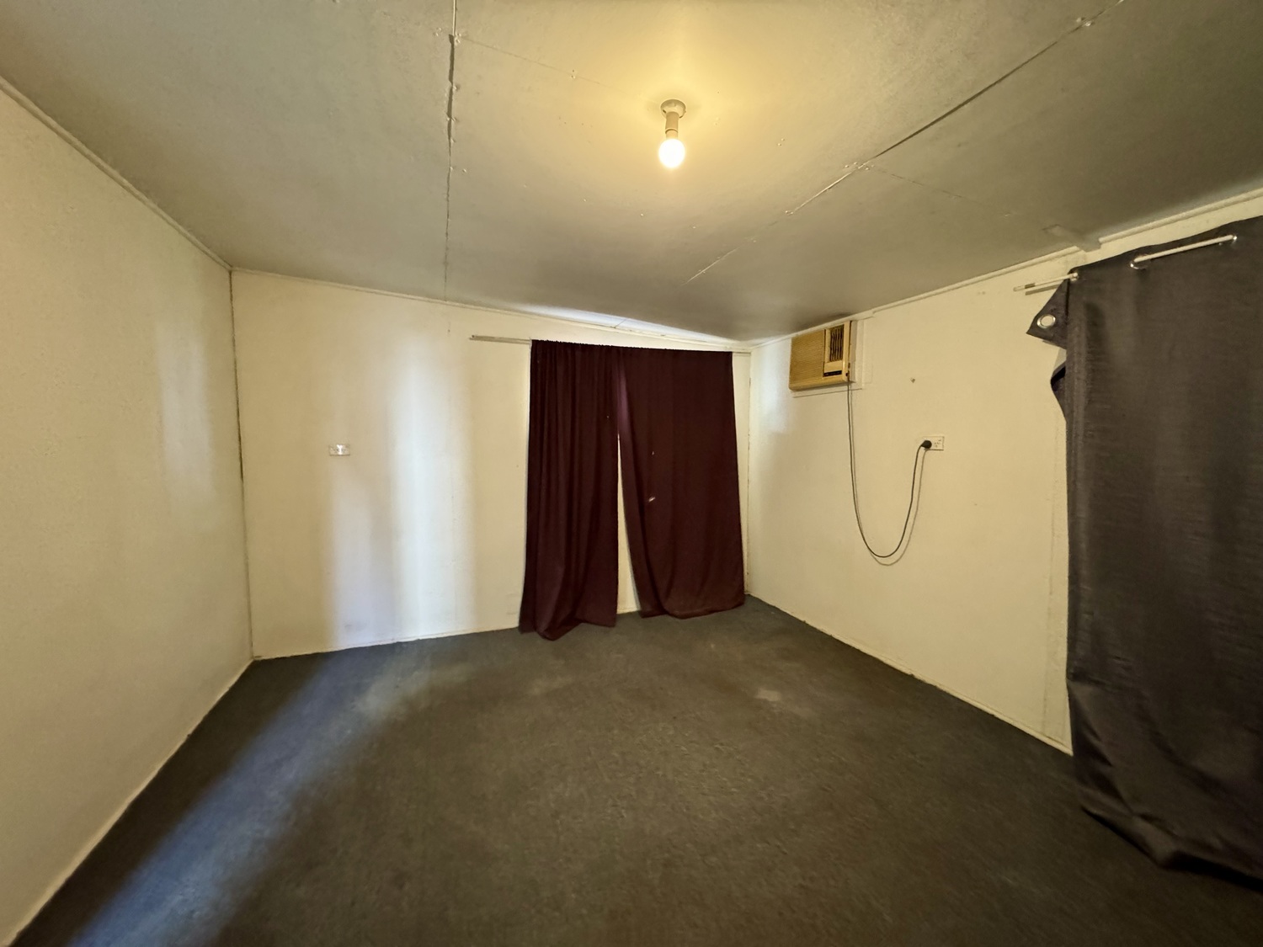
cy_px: 474
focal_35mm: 14
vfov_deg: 85.7
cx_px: 632
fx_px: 511
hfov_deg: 102.1
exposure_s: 1/60
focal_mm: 2.22
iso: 1250
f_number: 2.2
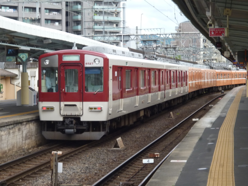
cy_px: 93
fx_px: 702
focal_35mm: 98
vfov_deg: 15.1
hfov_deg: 20.0
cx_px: 124
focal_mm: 17.5
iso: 200
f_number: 6.2
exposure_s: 1/125
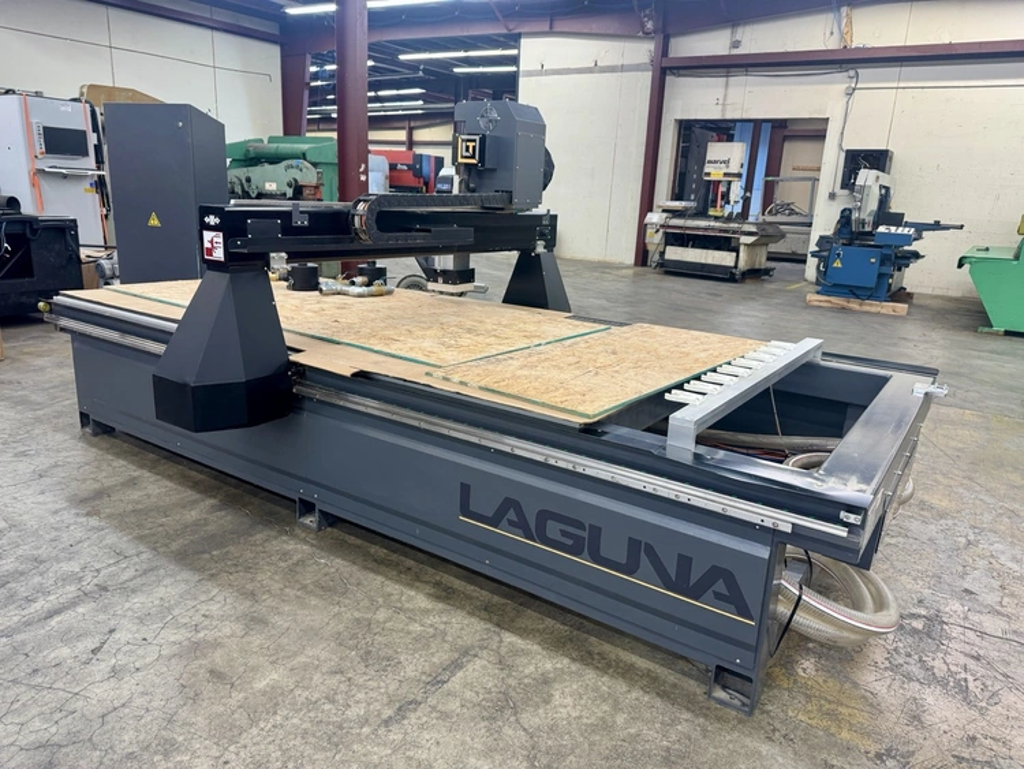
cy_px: 384
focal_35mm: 24
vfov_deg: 56.8
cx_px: 512
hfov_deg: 71.6
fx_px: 710
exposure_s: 1/120
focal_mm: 6.76
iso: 200
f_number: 1.78
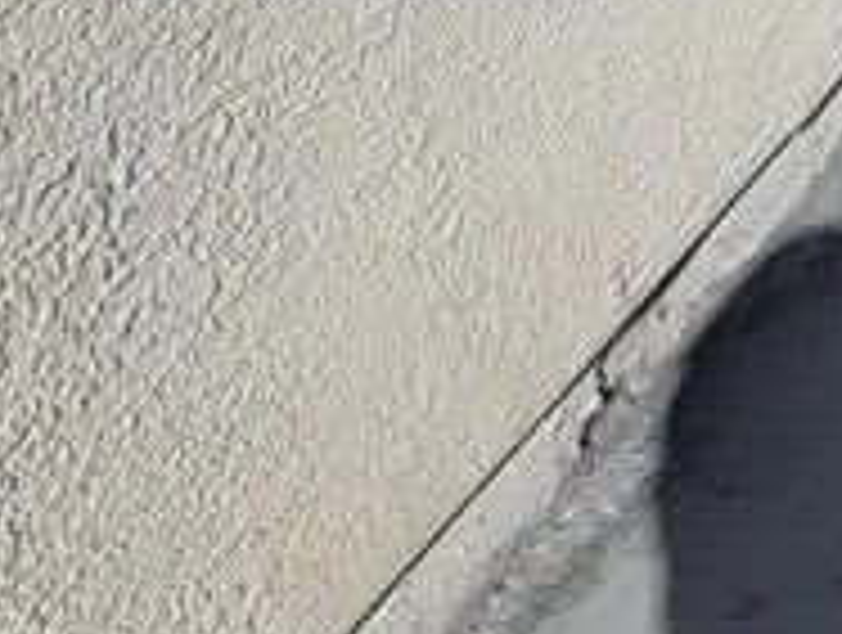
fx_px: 1730
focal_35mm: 71
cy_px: -710
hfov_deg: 14.3
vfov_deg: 15.5
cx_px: 2121
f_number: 2.2
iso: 64
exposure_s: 1/3924
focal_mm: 2.2
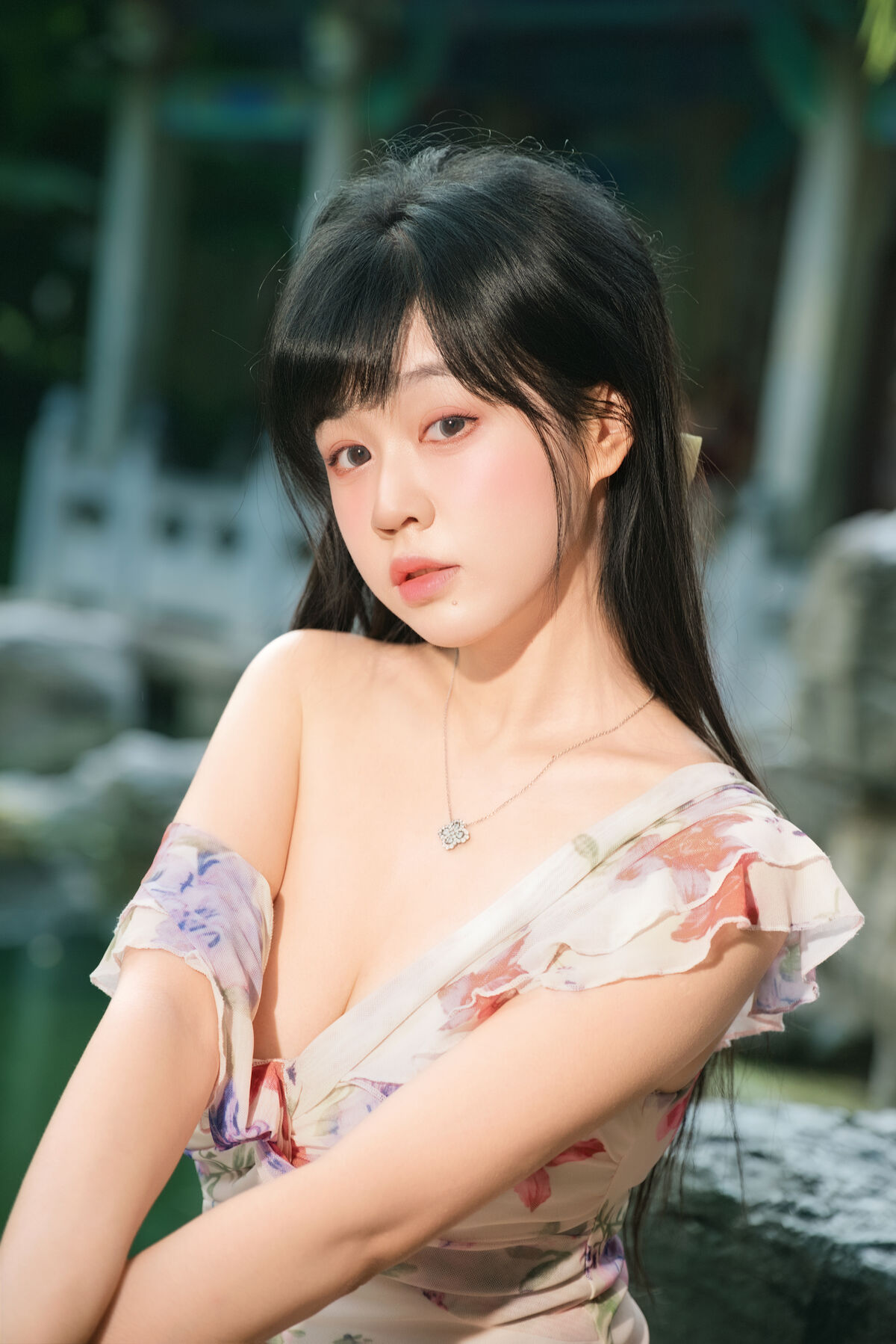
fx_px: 3394
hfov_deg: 15.0
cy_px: 672
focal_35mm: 91
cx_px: 448
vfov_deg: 22.4
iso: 400
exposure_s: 1/125
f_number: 4
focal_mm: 91
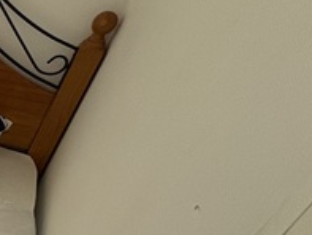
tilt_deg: -35.7
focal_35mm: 64
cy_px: 212
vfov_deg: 22.4
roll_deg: +1.3
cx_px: -374
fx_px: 577
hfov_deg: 17.0
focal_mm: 2.22
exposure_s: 1/100
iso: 160
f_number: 2.2
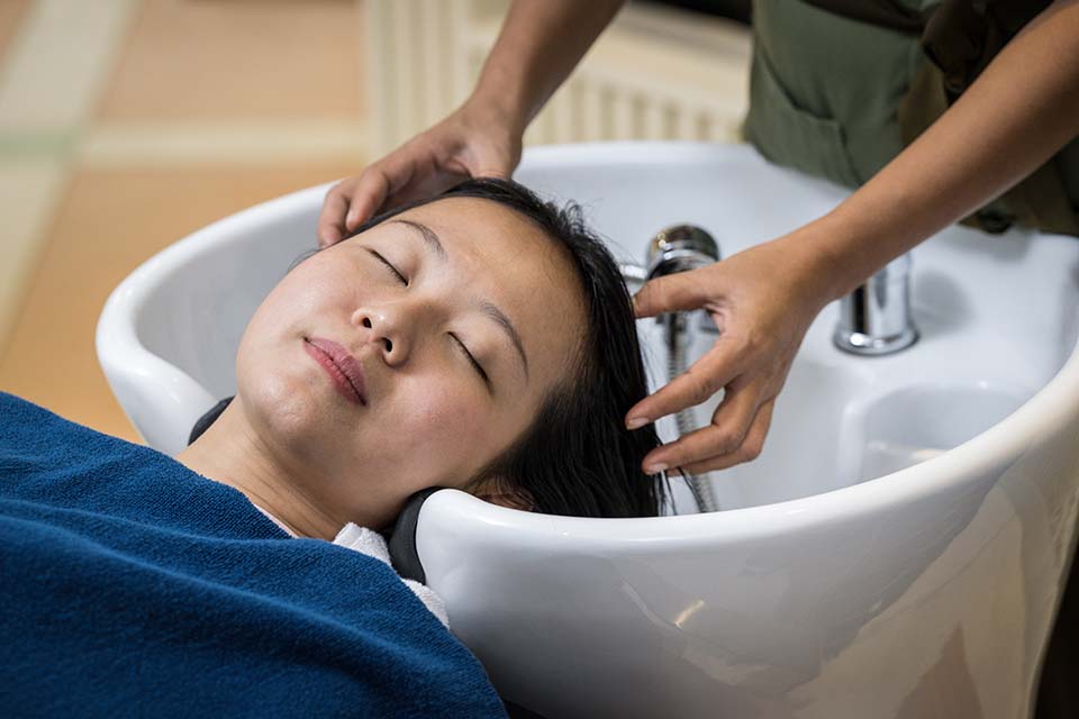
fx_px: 3596
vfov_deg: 11.4
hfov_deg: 17.1
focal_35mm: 120
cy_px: 360
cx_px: 540
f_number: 4.5
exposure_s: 1/200
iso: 2000
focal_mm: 120
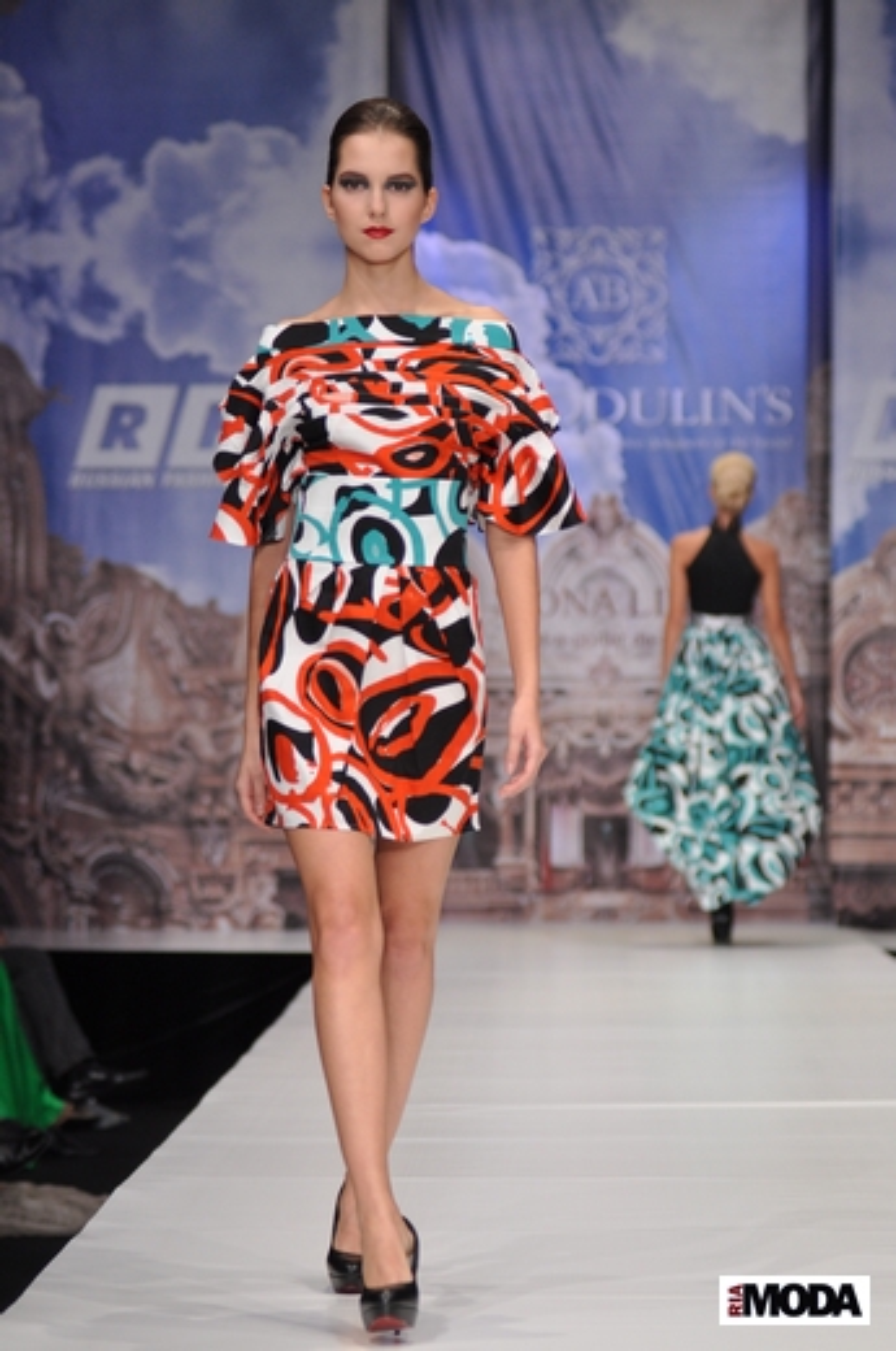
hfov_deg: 9.9
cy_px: 676
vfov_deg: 14.9
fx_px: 5169
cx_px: 448
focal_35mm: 138
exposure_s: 1/250
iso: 640
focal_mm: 92
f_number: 3.2
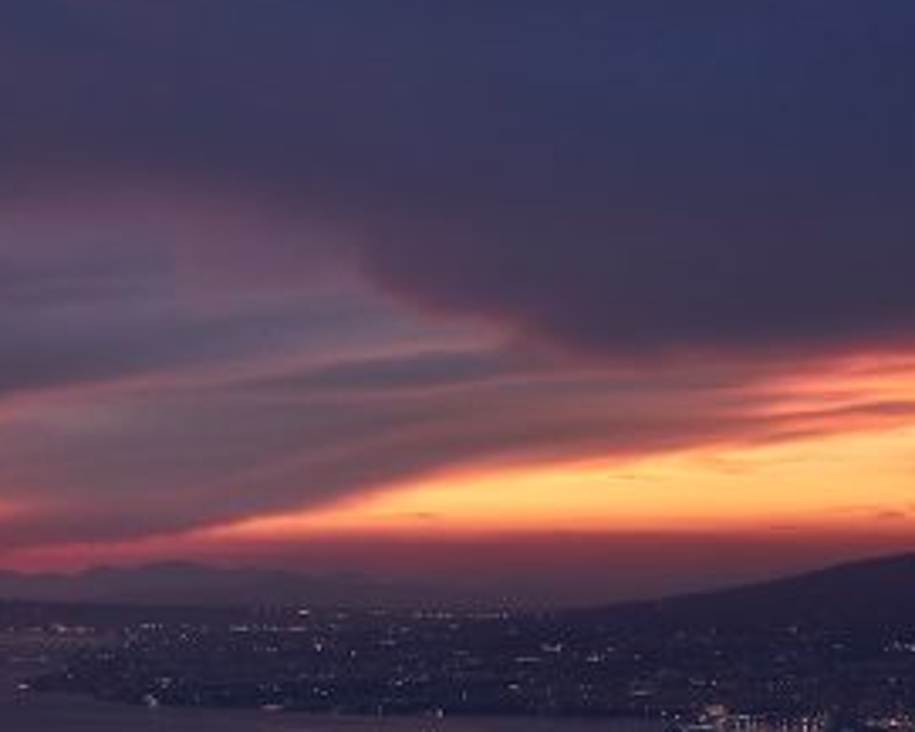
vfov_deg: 13.7
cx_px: 452
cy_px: 907
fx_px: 2953
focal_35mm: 109
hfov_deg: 17.6
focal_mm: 35
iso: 400
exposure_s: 1/20
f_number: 4
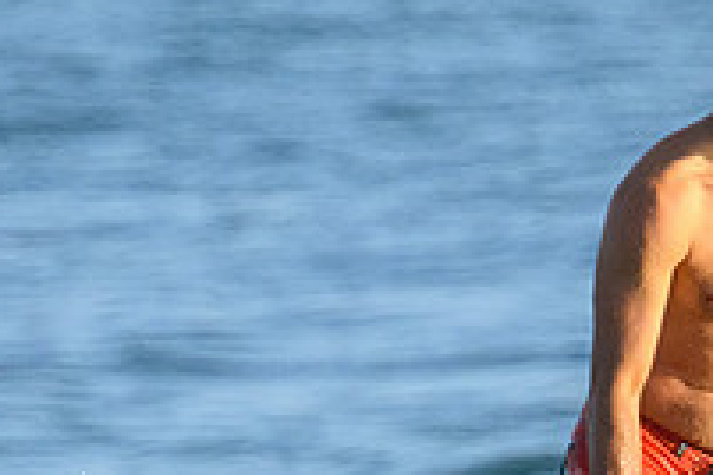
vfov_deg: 0.4
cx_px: 567
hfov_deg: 0.7
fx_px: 61412
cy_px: 783
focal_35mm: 3101
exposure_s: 1/2000
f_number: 11
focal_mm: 800
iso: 4000
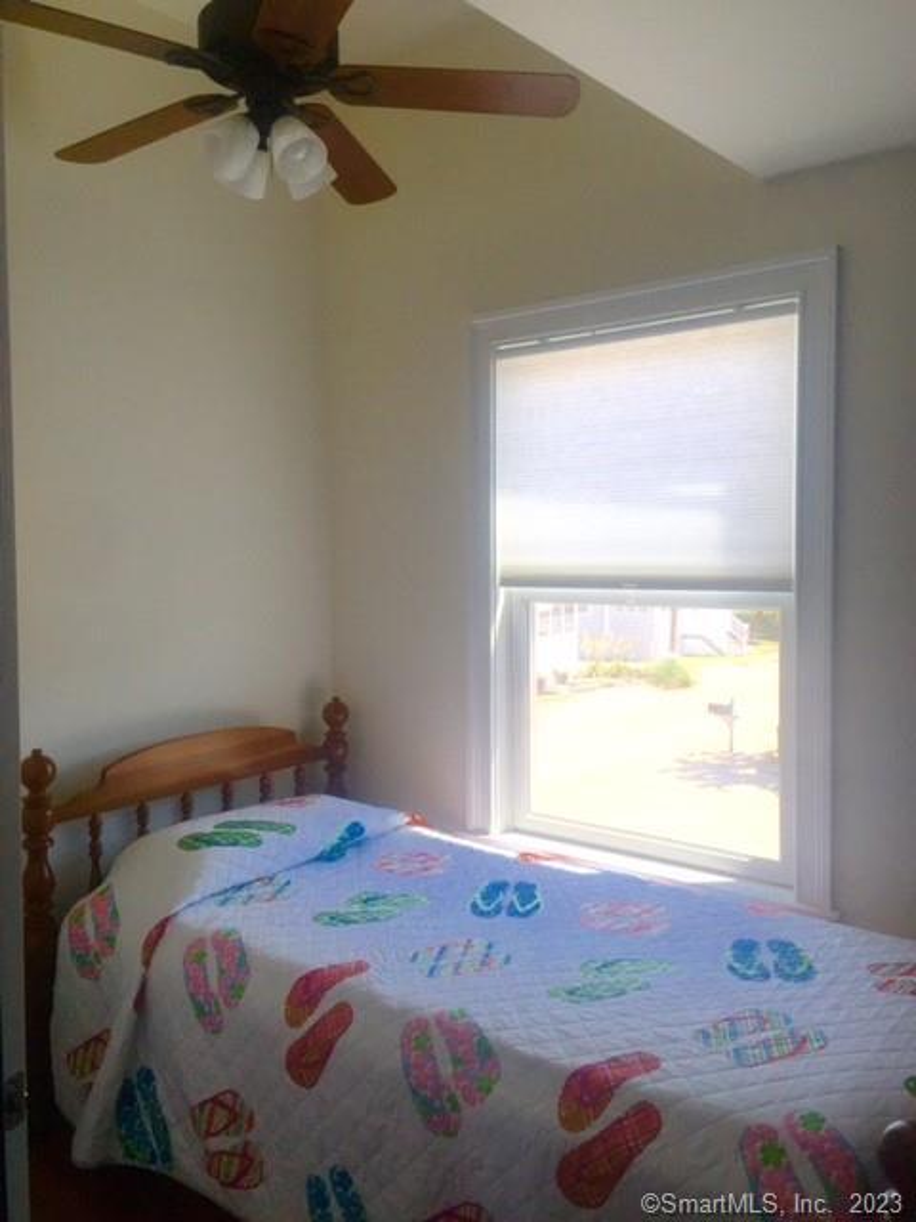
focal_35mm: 29
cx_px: 458
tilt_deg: -2.2
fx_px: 1023
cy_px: 611
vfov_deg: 61.7
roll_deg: +0.9
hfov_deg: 48.2
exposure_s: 1/350
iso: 32
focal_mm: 4.15
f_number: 2.2
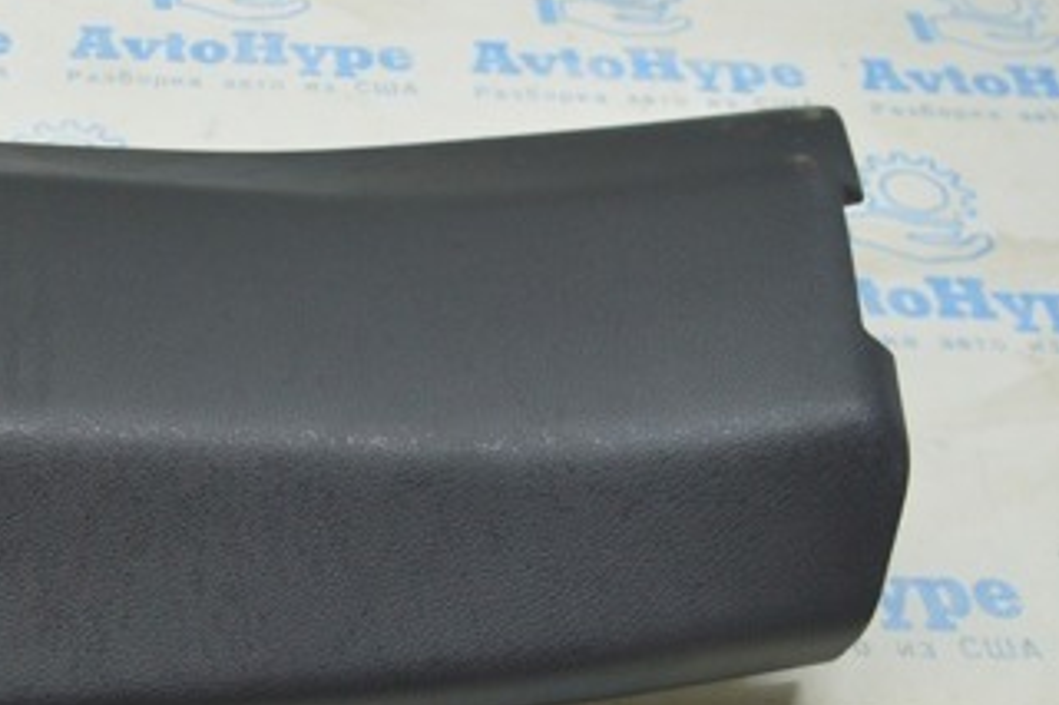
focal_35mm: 63
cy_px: 422
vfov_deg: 21.5
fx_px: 1852
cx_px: 129
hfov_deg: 30.6
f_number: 3.8
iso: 400
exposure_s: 1/40
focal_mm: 21
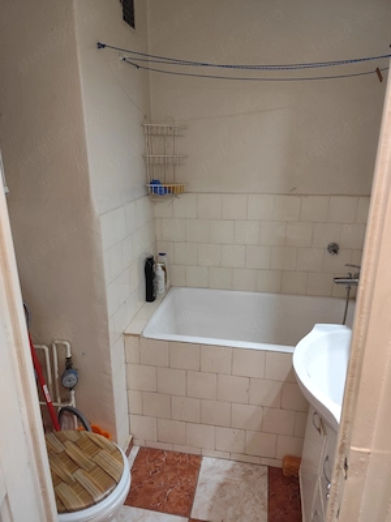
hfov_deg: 58.9
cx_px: 196
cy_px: 261
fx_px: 346
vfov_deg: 73.9
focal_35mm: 23
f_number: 1.65
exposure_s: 1/50
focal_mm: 6.19
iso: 1000
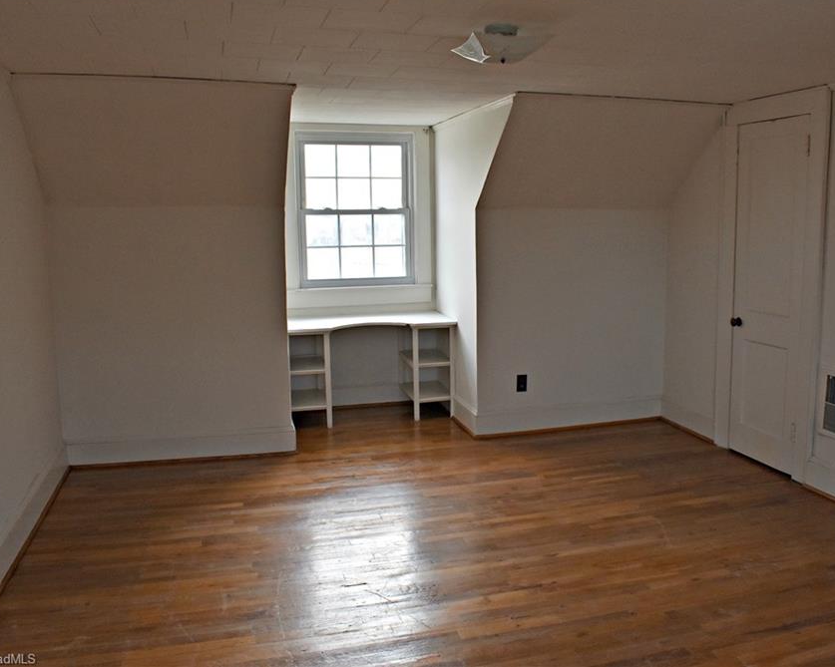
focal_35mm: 31
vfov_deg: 47.1
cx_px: 479
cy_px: 328
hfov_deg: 57.0
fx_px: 766
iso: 800
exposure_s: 1/200
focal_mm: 18
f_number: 7.1
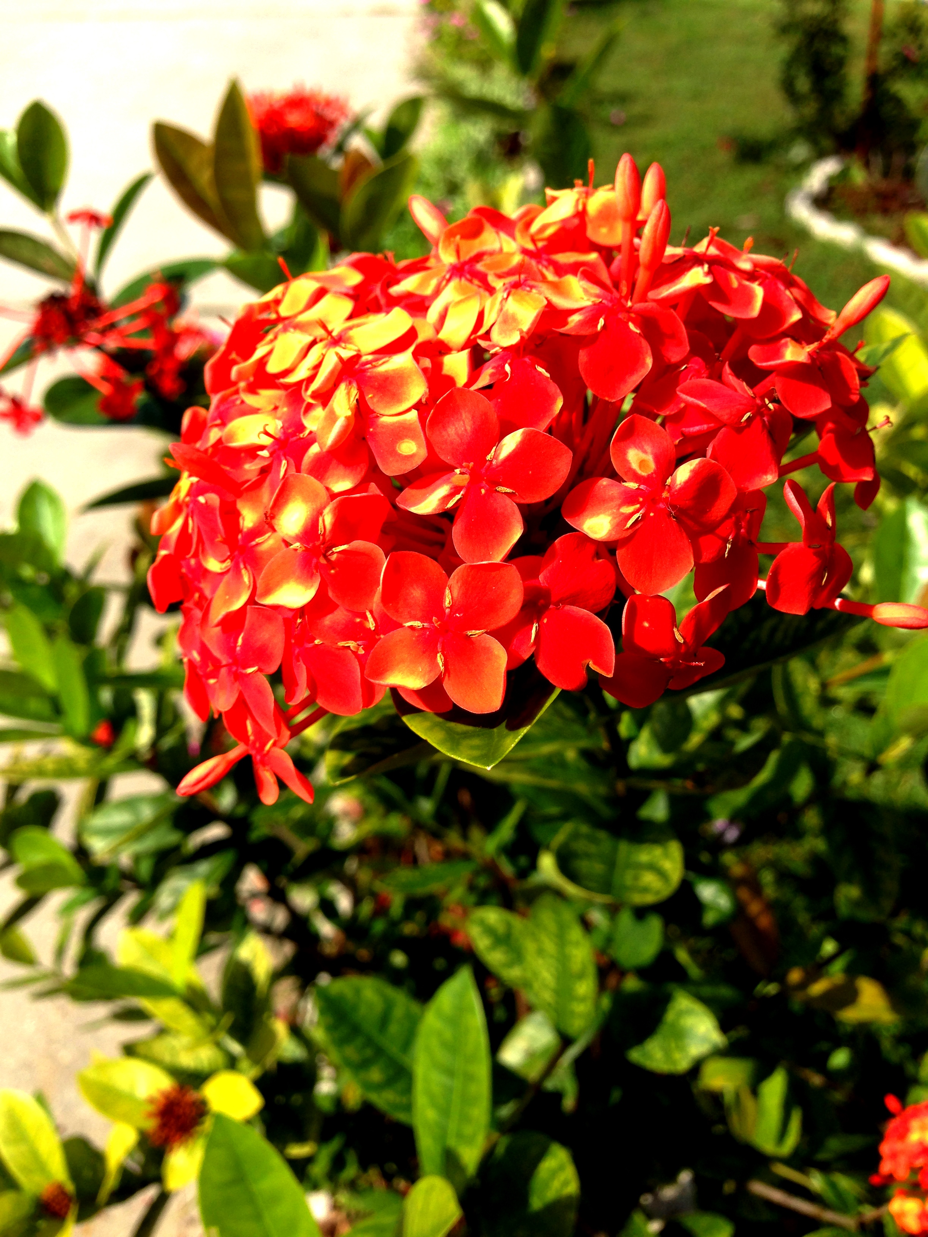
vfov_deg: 55.4
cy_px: 618
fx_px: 1180
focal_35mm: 33
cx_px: 464
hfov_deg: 42.9
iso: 50
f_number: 2.4
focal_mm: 4.13
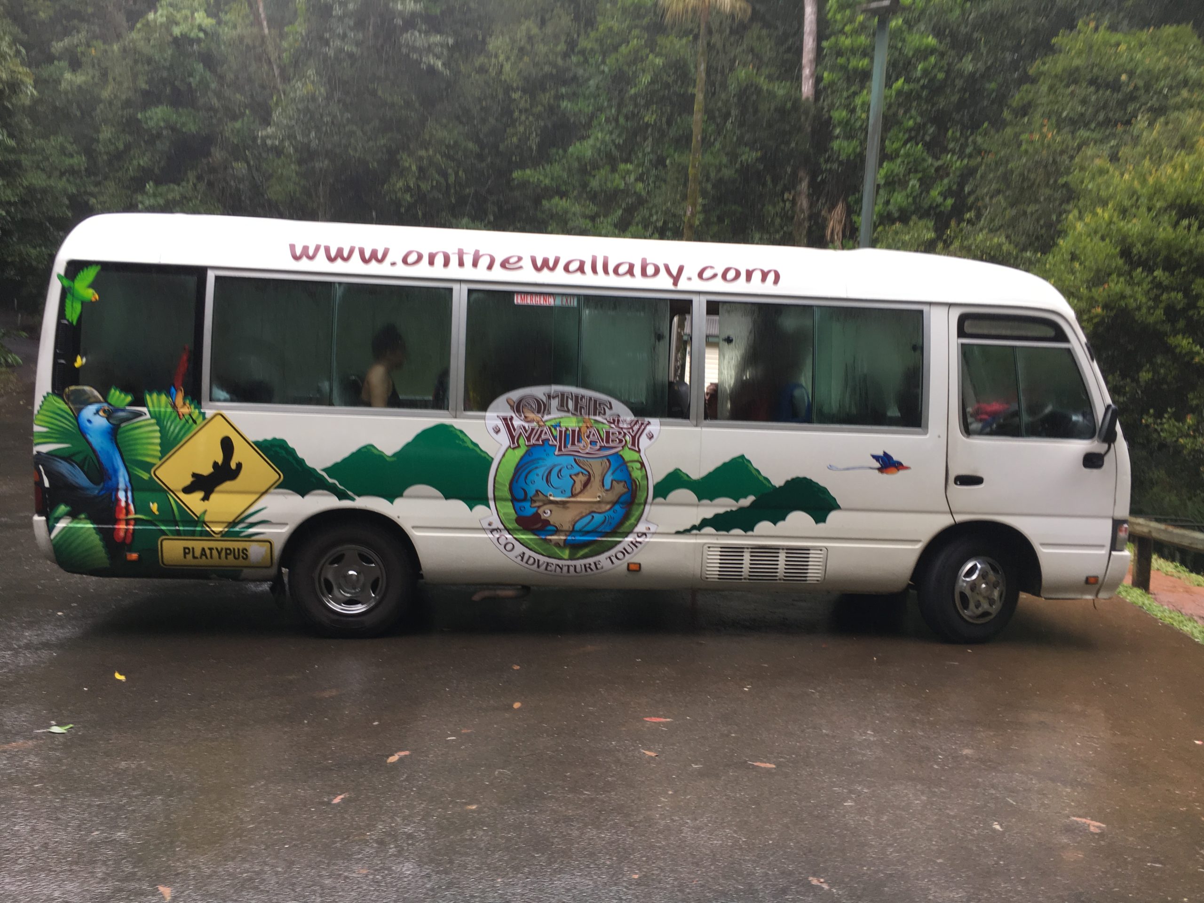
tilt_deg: +2.3
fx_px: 1009
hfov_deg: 61.7
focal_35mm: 29
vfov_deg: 48.2
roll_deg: -3.4
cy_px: 452
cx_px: 602
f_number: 2.2
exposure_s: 1/100
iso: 32
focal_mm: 4.15
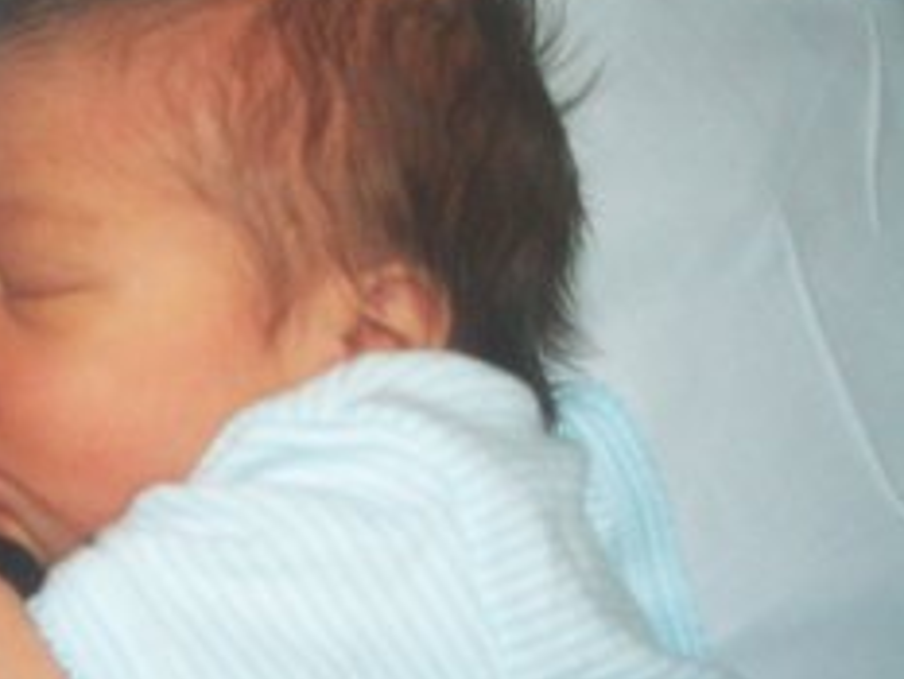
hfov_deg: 31.1
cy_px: 400
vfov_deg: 24.4
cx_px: 140
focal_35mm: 60
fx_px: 1568
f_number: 2.6
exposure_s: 1/60
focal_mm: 5.8
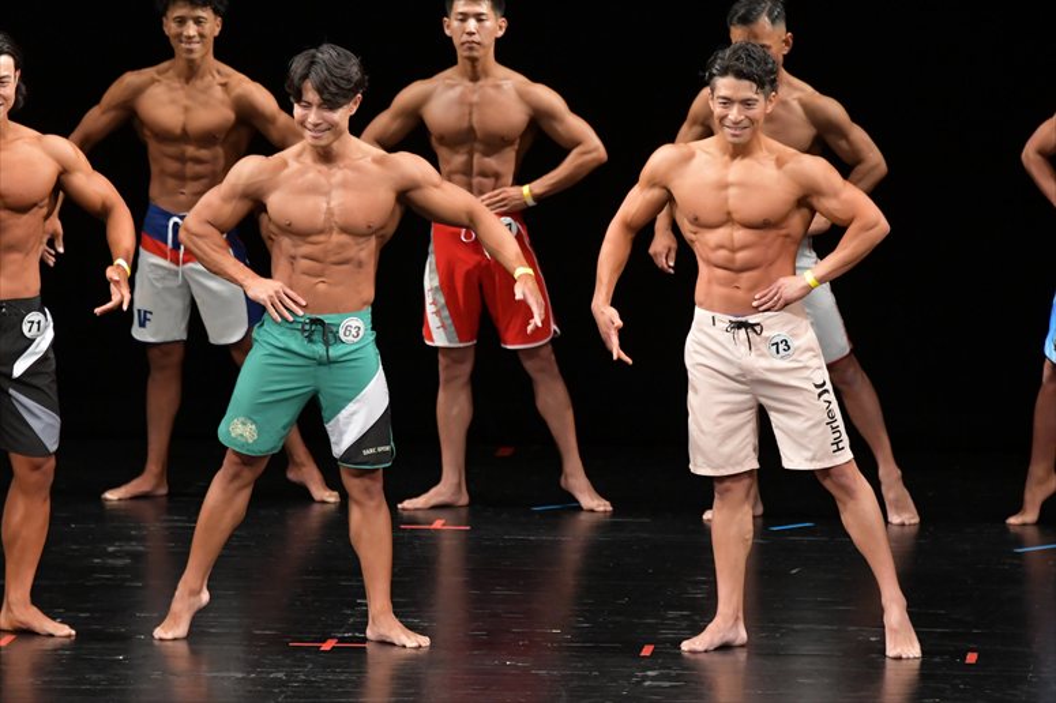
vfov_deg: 4.8
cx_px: 528
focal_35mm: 285
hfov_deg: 7.2
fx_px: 8356
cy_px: 352
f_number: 5.6
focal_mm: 190
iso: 3200
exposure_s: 1/400
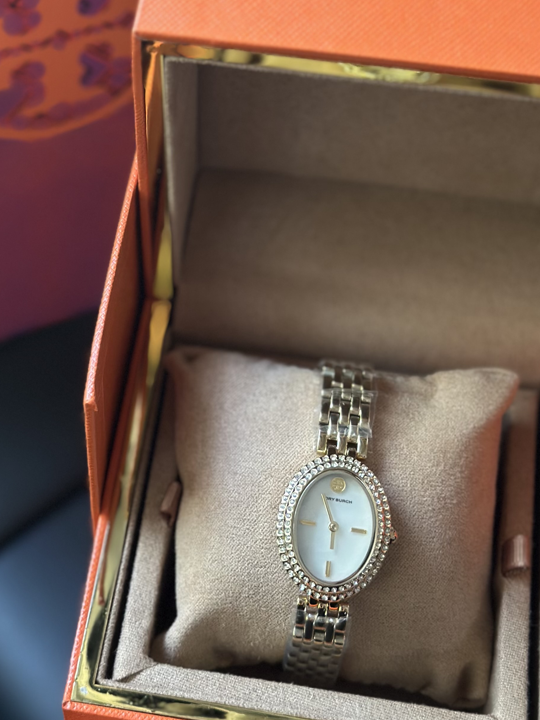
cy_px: 221
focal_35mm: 80
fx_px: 1664
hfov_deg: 18.4
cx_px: 168
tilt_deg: -48.8
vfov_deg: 24.3
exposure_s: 1/60
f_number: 1.78
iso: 125
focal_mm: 6.86
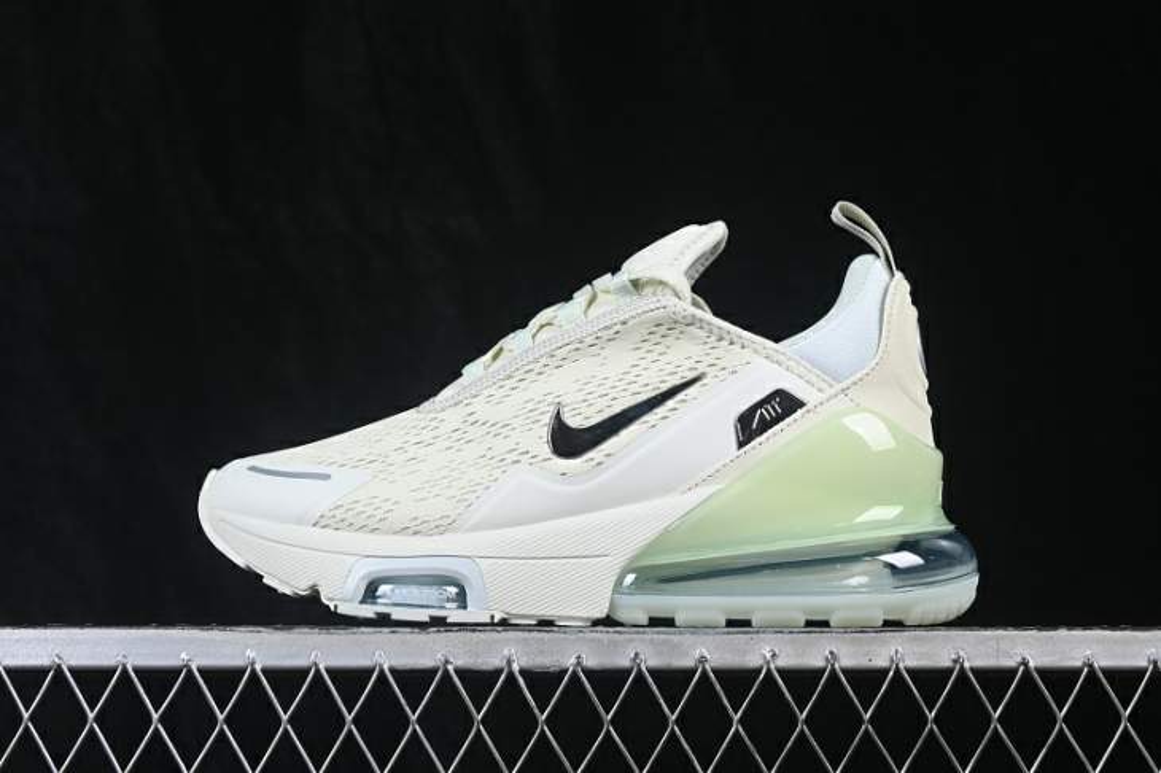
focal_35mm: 75
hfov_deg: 27.0
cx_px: 580
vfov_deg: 18.2
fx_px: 2418
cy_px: 386
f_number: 8
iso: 160
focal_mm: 50
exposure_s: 1/80
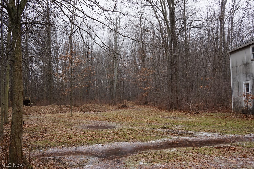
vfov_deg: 38.3
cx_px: 127
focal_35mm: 34
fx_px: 243
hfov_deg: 55.1
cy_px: 84
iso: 100
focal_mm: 23
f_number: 5.6
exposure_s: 1/60
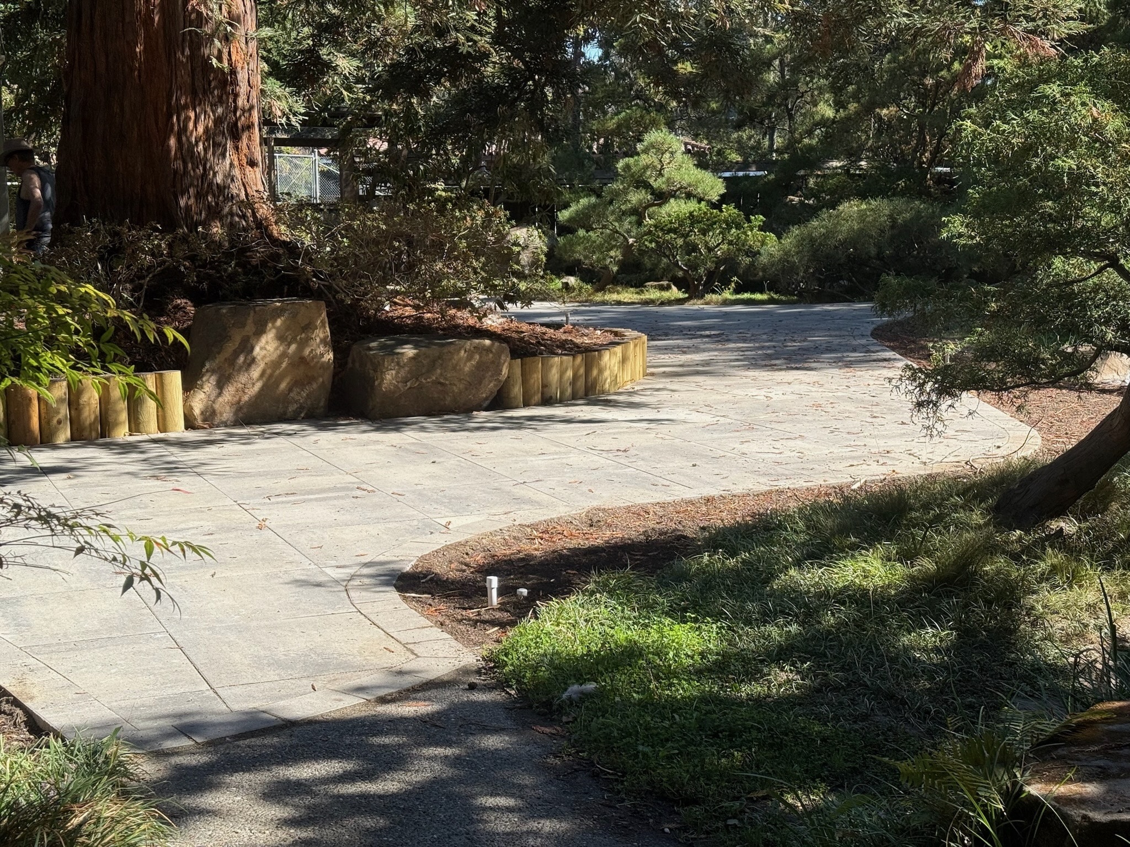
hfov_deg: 39.7
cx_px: 565
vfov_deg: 30.3
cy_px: 424
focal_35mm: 48
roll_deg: +0.4
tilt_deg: -7.8
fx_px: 1567
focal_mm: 6.76
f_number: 1.78
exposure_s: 1/2273
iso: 64
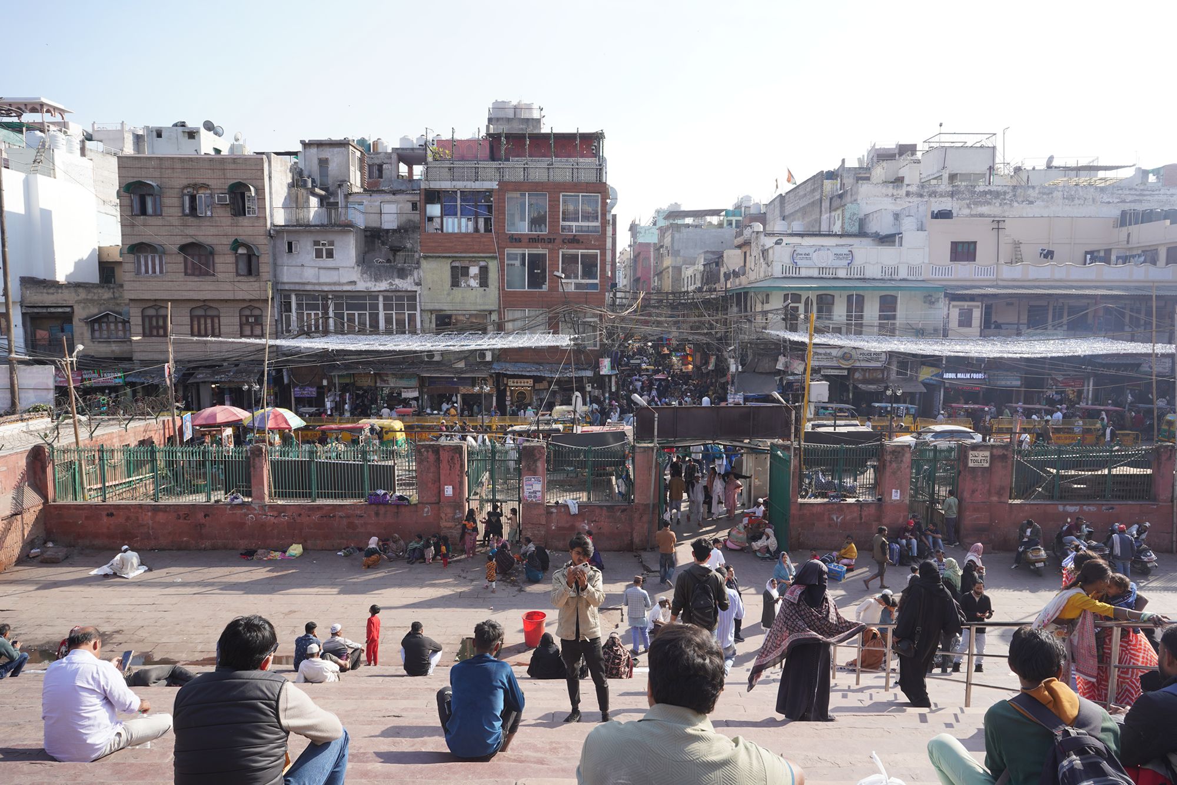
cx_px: 588
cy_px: 392
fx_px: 785
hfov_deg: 73.7
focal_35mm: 24
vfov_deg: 53.1
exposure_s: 1/100
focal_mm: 24
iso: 100
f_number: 9
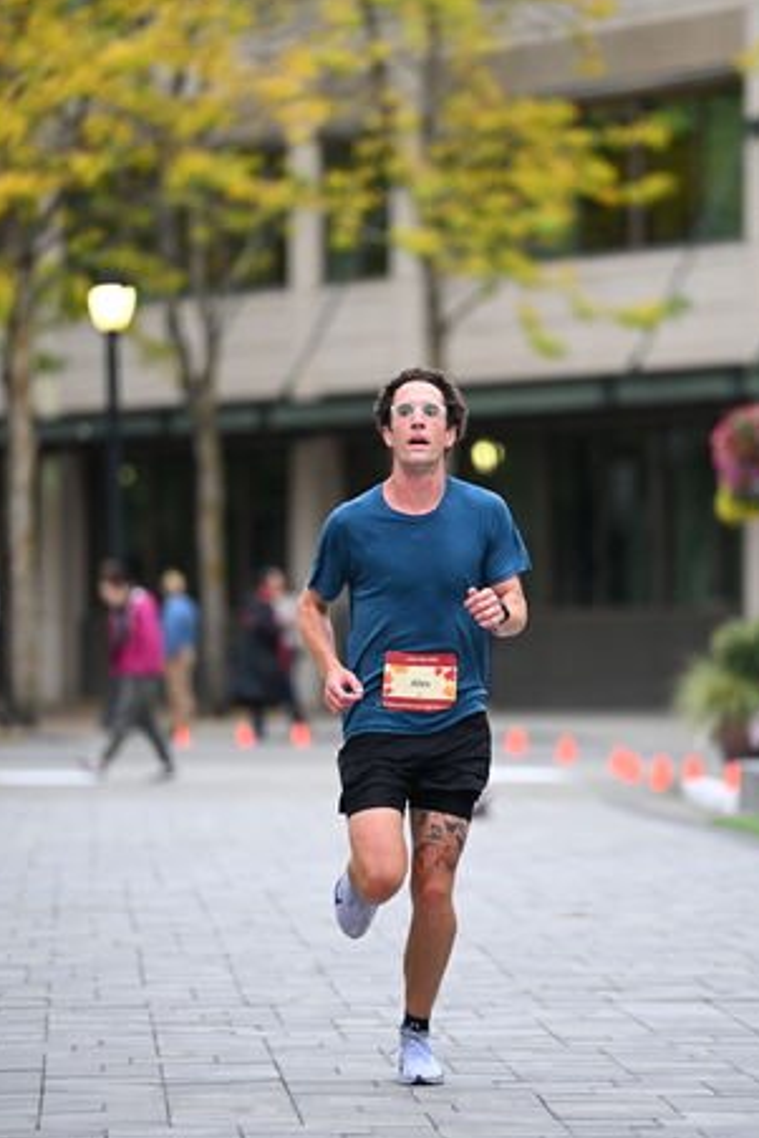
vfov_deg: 8.4
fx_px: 7710
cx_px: 450
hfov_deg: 5.6
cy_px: 558
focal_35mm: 244
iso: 1600
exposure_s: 1/800
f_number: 2.8
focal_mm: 200
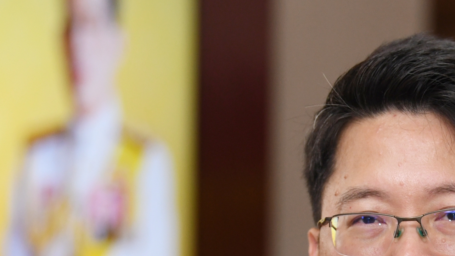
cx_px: 429
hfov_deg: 6.5
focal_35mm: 330
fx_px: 3981
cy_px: 453
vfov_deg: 3.7
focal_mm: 98
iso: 800
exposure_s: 1/200
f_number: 2.8
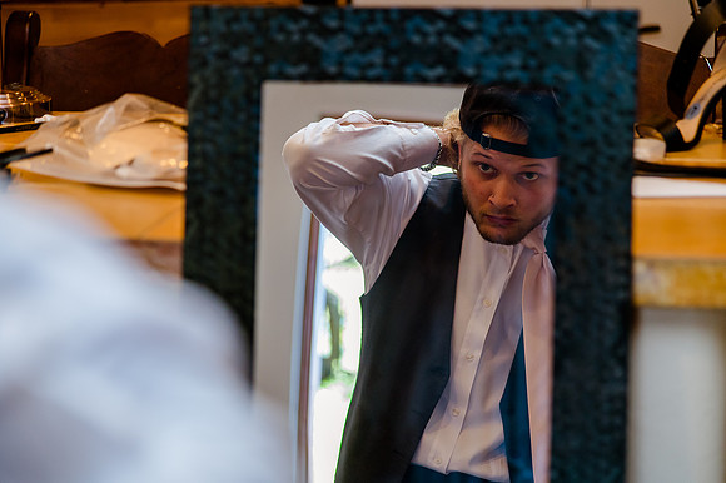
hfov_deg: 17.1
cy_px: 242
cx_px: 363
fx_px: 2419
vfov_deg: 11.4
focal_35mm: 120
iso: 1600
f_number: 4
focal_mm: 120
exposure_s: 1/160
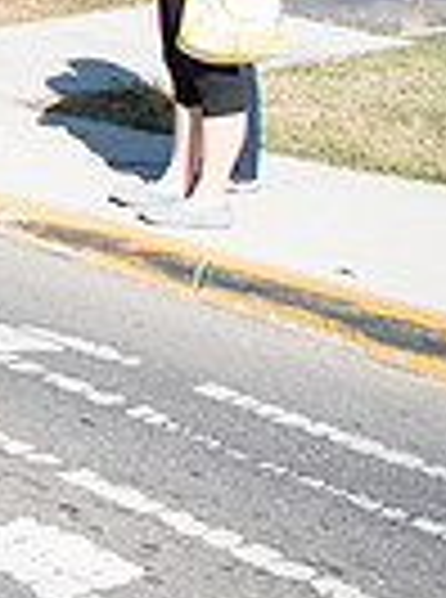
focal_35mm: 101
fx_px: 1743
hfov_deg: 11.3
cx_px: -734
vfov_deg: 18.5
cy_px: -124
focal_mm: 24
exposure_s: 1/800
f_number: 4.5
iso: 250
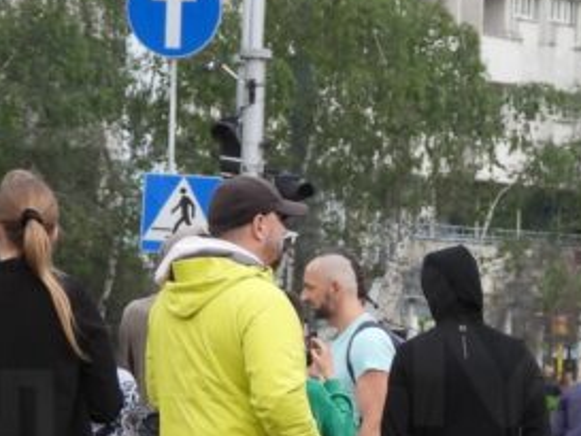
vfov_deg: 2.0
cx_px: 747
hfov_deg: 2.6
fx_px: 12610
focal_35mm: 751
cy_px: 308
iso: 100
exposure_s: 1/400
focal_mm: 35.9
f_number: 4.5
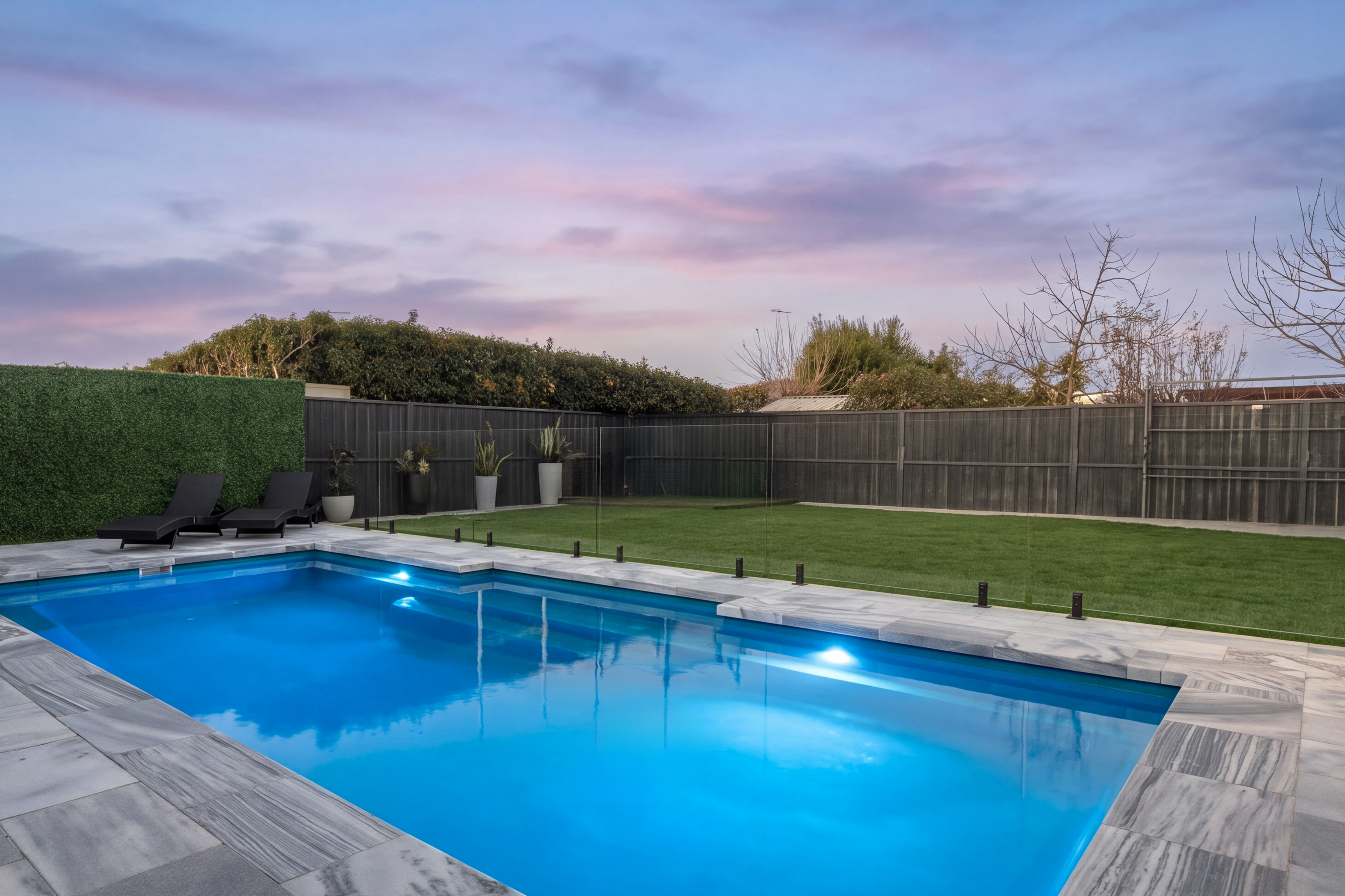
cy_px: 500
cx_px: 546
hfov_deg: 80.4
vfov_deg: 59.3
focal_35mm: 21
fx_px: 784
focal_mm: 15
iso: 400
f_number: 8
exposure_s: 1/10
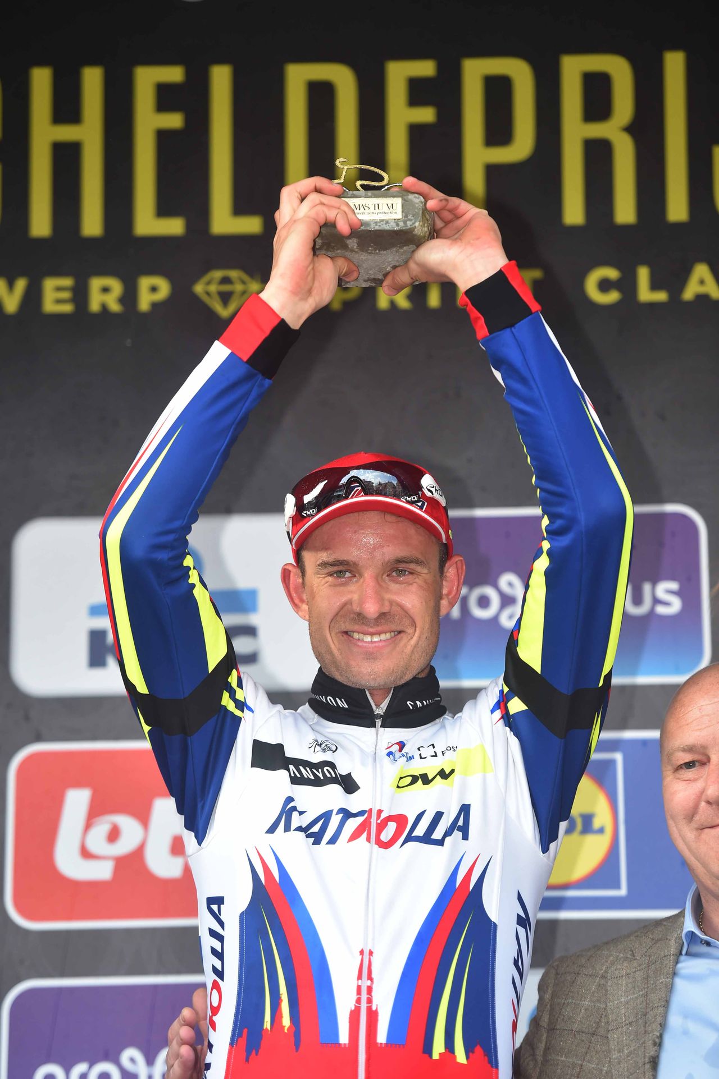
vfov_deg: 13.3
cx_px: 360
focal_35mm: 155
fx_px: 4648
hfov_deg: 8.8
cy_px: 540
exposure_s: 1/640
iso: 640
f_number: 3.2
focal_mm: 155
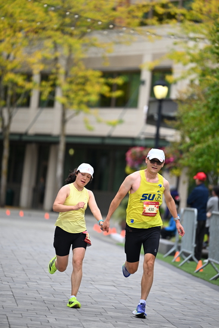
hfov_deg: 6.9
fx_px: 1824
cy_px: 164
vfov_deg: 10.3
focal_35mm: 200
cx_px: 110
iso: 640
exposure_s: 1/2000
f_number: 2.8
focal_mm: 200
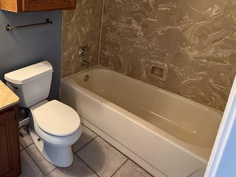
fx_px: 184
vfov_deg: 49.2
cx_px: 53
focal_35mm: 27
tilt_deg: -16.0
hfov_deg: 60.9
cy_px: 43
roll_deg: +0.9
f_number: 2.2
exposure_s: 1/60
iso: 800
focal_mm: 2.22
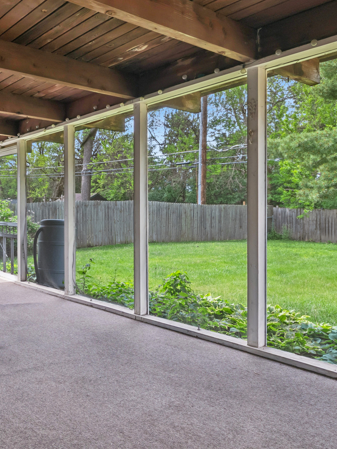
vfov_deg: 59.9
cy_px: 205
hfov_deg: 44.1
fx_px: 390
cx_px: 58
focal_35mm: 30
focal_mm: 10
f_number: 8
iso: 250
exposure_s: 1/40
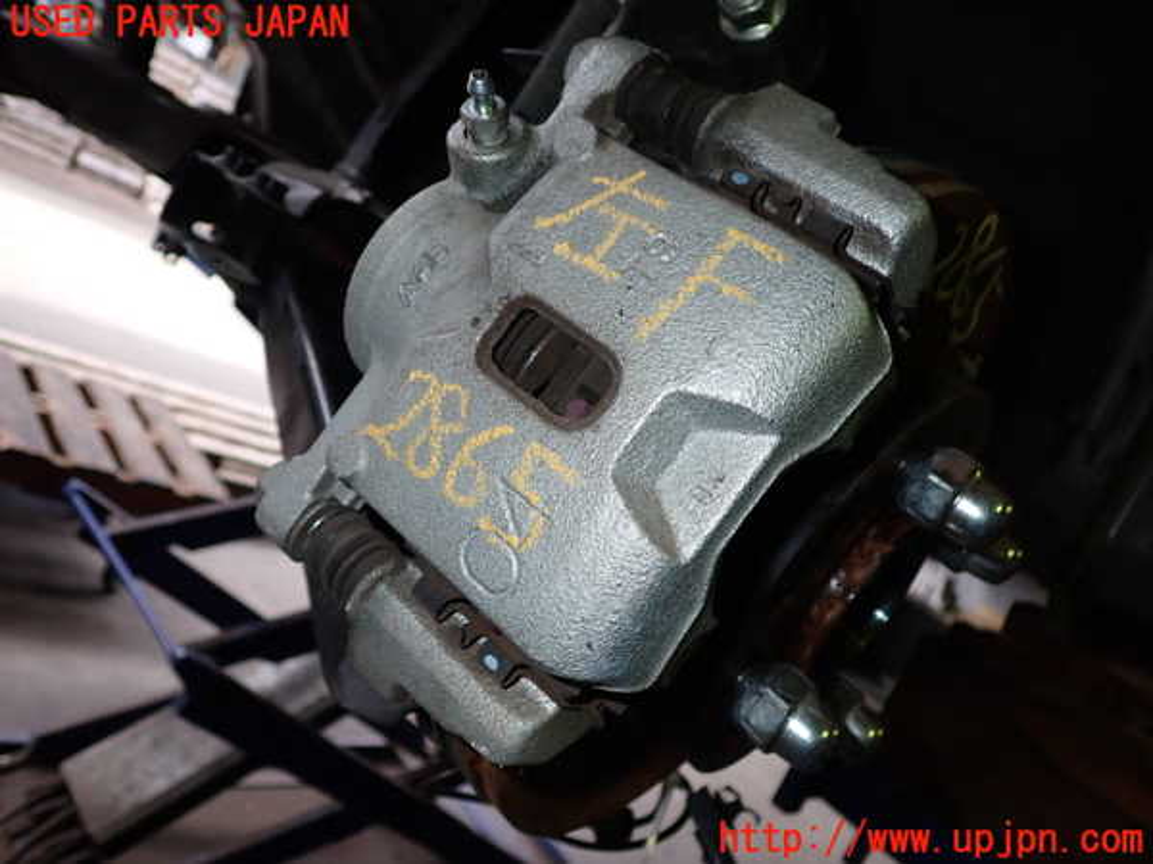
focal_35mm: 30
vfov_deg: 46.8
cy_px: 432
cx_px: 576
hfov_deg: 60.0
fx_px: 999
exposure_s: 1/30
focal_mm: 5.4
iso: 200
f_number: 6.3
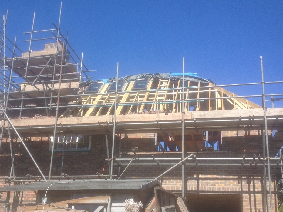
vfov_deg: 32.1
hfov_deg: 42.0
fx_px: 368
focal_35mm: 45
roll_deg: -1.4
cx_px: 121
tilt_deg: +16.0
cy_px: 131
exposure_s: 1/1082
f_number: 2.4
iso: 50
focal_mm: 4.28
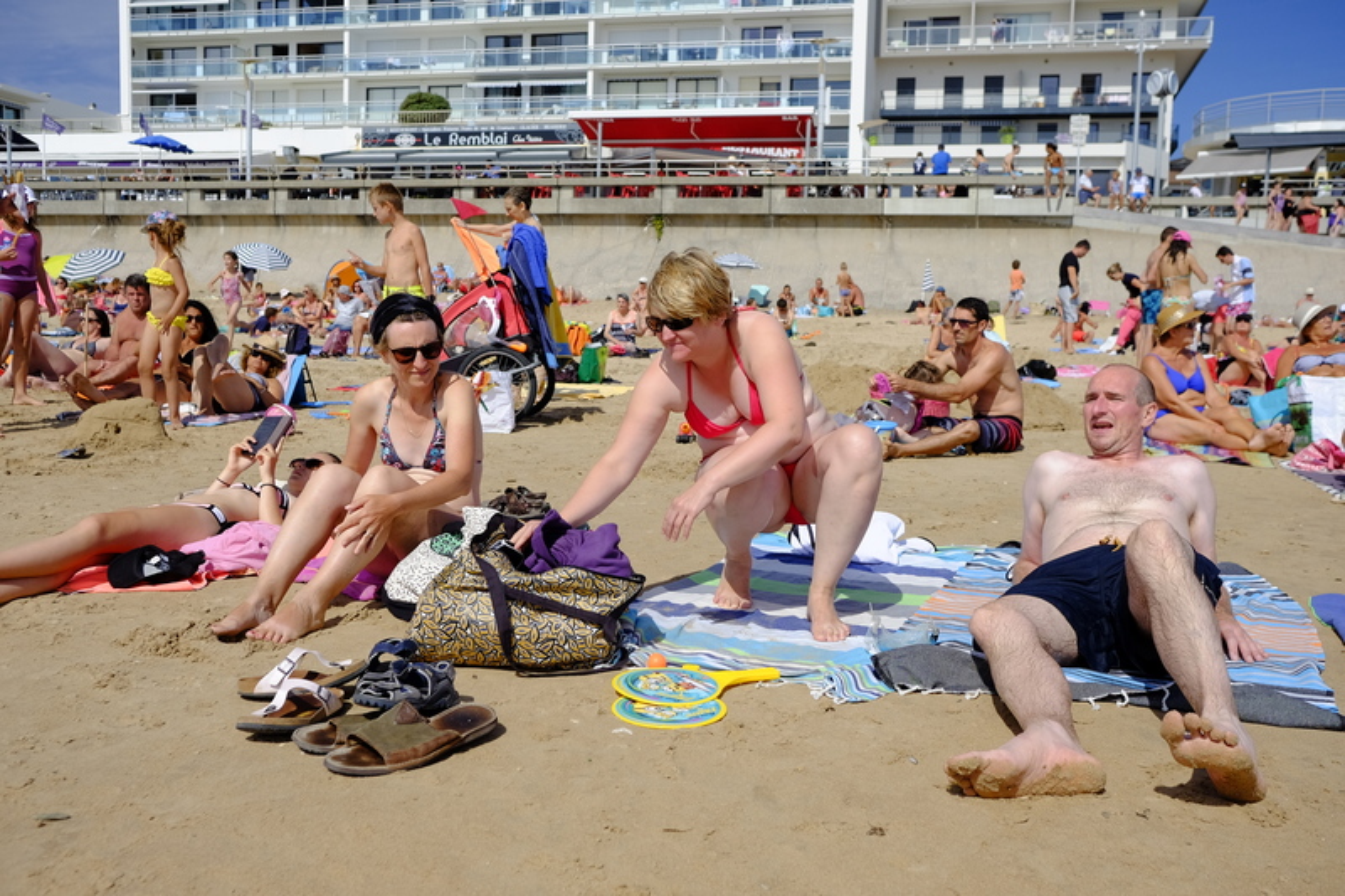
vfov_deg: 37.8
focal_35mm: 35
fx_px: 1307
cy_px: 448
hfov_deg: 54.4
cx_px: 672
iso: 400
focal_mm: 23
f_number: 4
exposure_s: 1/1300
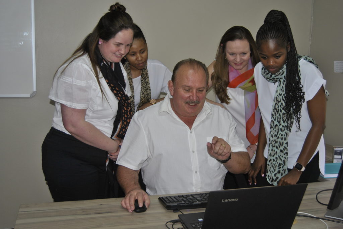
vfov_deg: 32.0
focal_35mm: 42
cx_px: 172
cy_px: 114
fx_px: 401
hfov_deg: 46.4
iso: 200
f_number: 4
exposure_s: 1/60
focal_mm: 28
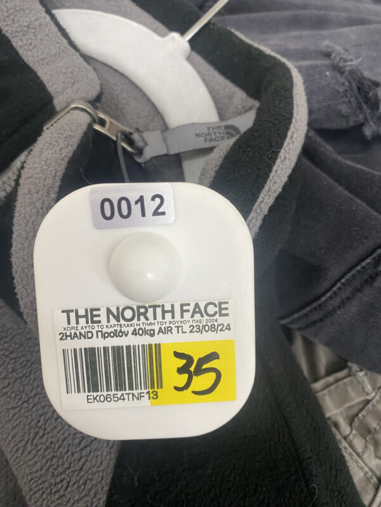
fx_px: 367
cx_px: 190
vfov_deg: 69.4
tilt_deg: -65.1
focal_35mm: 25
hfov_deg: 54.9
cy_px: 254
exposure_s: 1/50
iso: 160
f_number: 1.8
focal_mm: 4.25
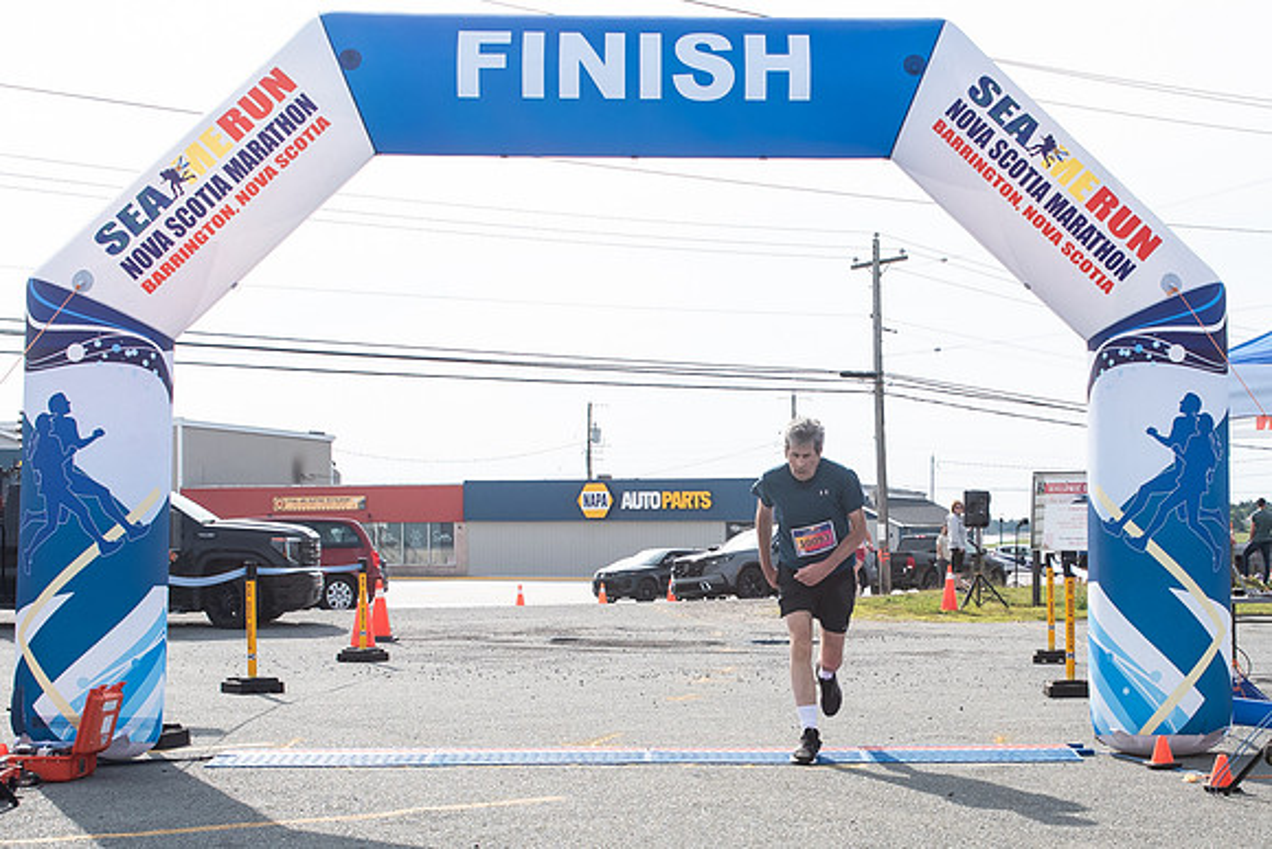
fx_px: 2135
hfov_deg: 33.0
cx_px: 798
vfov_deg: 22.4
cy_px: 560
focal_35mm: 60
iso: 800
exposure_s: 1/3200
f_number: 4
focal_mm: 31
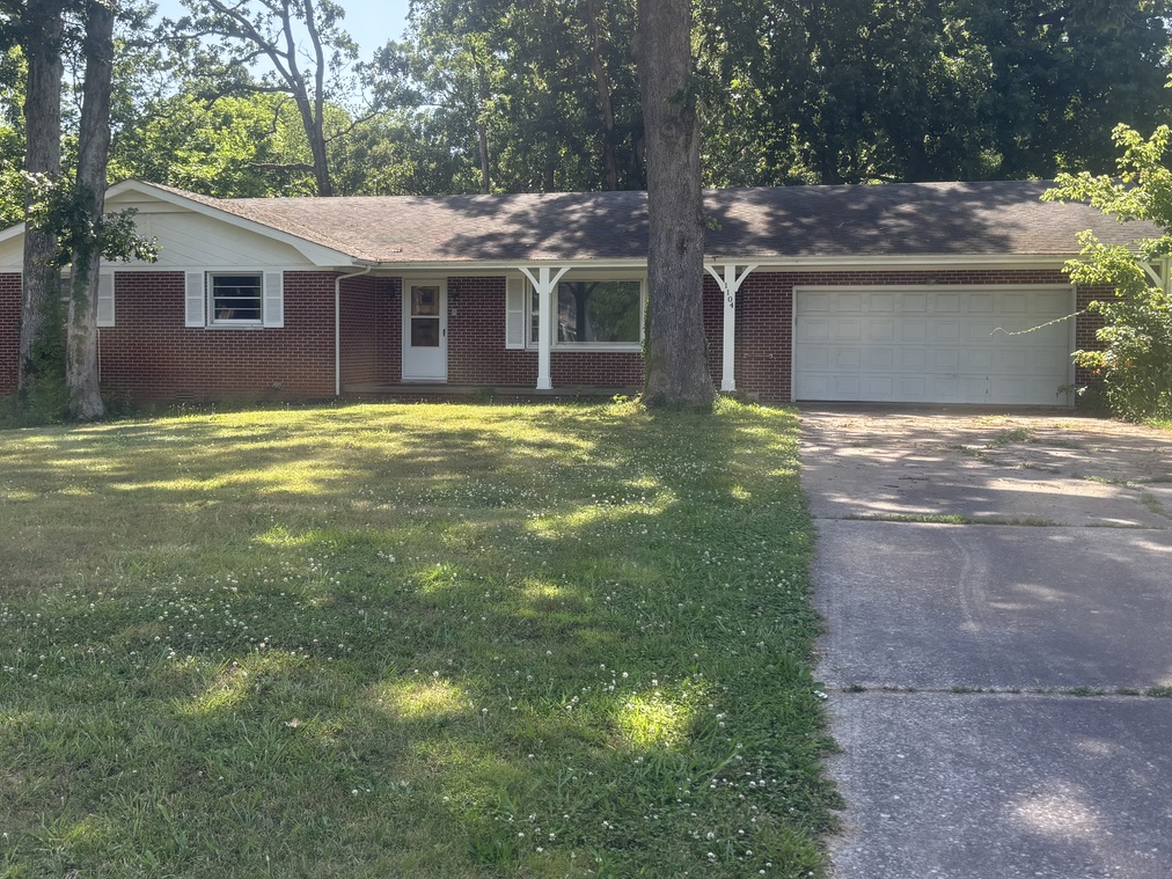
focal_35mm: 37
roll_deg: -0.8
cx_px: 535
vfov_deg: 38.6
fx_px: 1253
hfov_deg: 50.1
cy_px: 376
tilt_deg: -1.4
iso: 50
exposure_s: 1/662
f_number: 1.6
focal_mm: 5.96
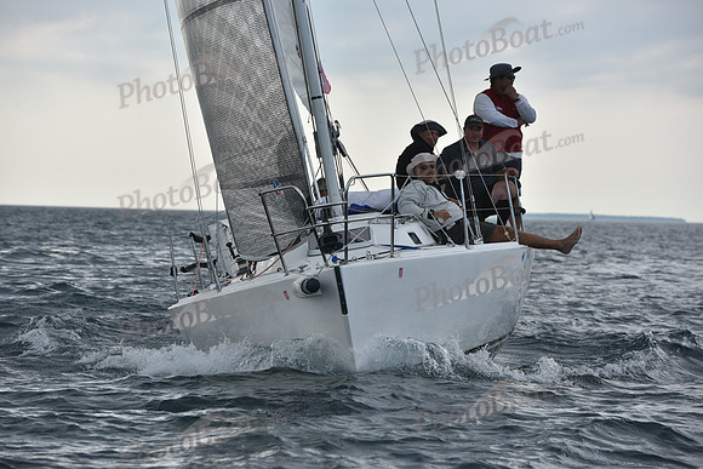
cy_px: 234
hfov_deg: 10.3
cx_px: 352
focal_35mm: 200
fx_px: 3906
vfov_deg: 6.9
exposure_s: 1/800
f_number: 9
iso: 250
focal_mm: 200
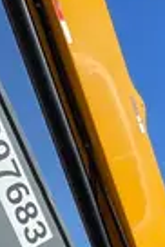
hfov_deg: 8.6
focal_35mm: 146
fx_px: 1001
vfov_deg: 12.8
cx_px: 395
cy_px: 435
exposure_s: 1/4464
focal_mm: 4.2
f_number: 1.6
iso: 50
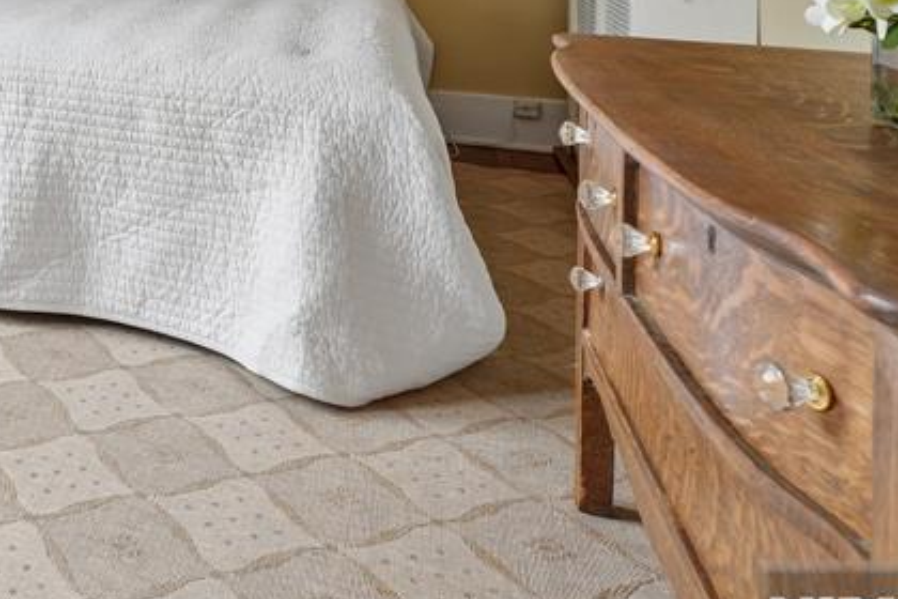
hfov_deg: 39.3
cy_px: -66
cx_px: -120
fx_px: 973
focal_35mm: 39
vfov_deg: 30.5
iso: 640
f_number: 8
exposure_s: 1/125
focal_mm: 16
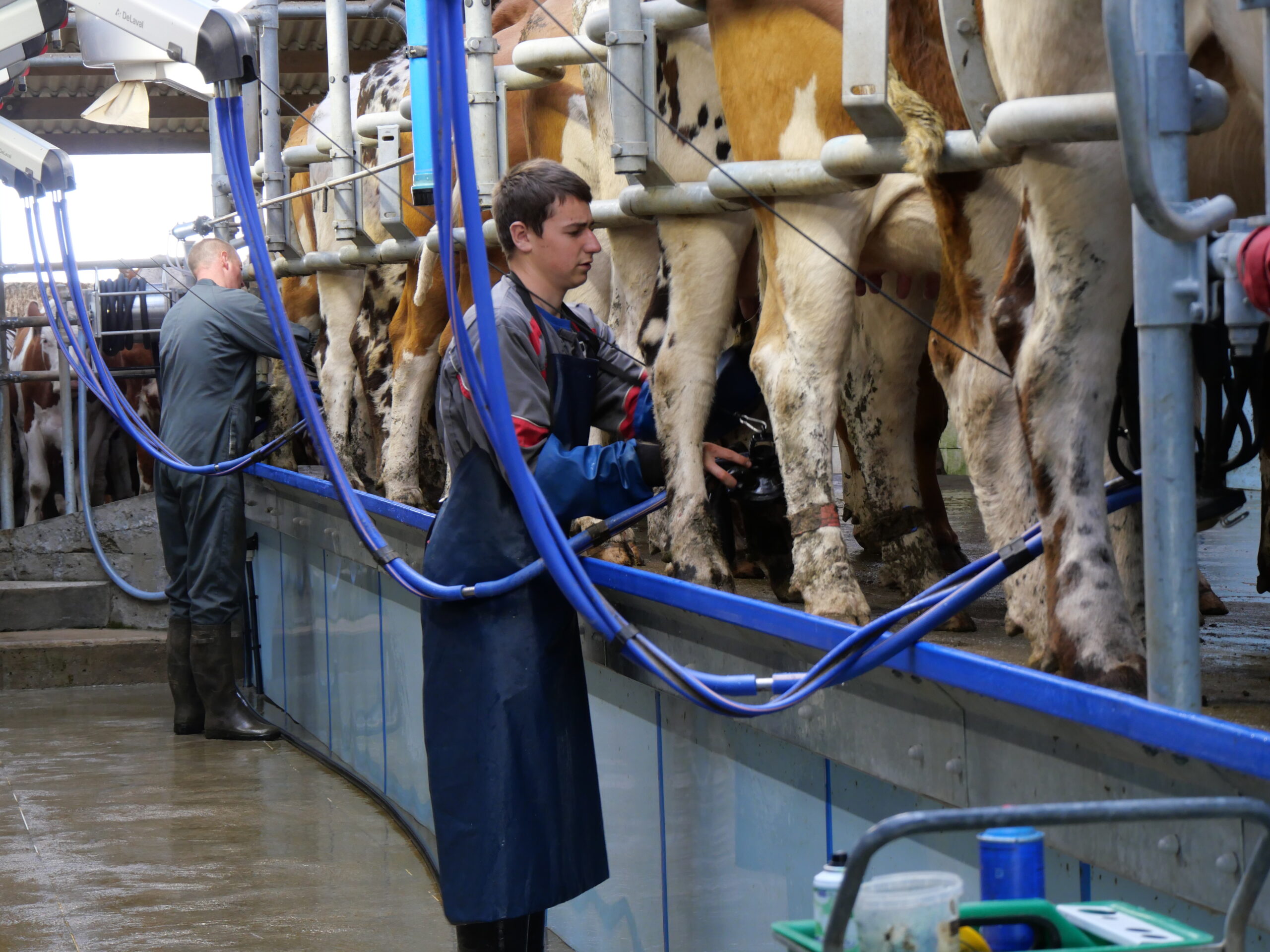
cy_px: 476
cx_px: 635
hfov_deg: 21.3
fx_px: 3375
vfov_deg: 16.1
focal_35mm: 92
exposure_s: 1/30
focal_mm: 46
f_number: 4.9
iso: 800
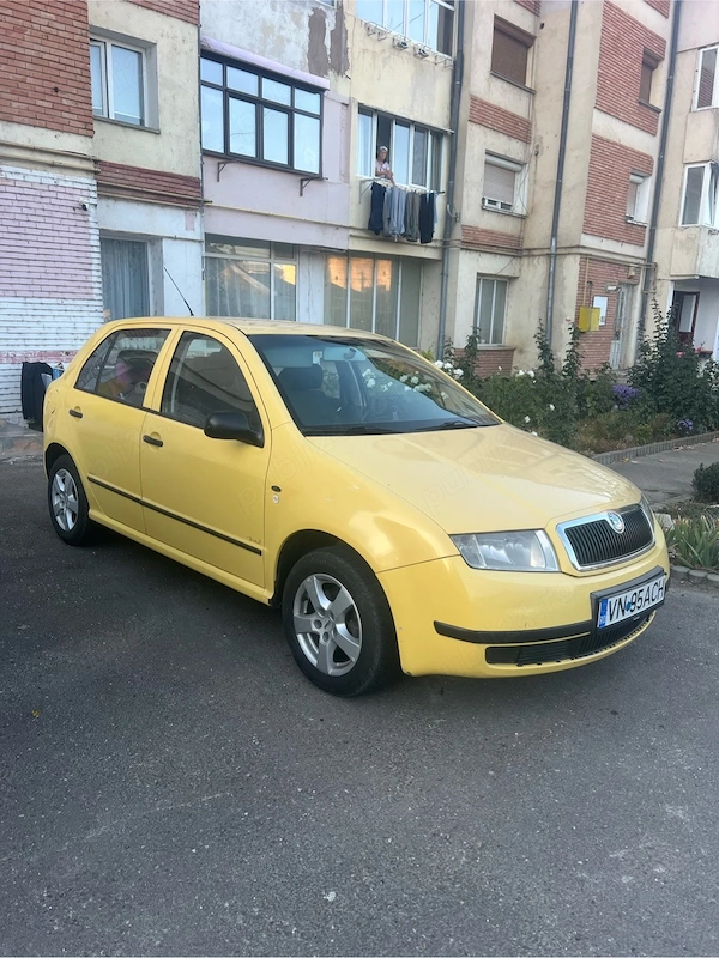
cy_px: 479
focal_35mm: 26
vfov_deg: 67.3
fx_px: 720
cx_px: 360
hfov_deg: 53.1
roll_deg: -0.3
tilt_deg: -11.1
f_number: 1.5
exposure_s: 1/255
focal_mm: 5.7
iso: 40
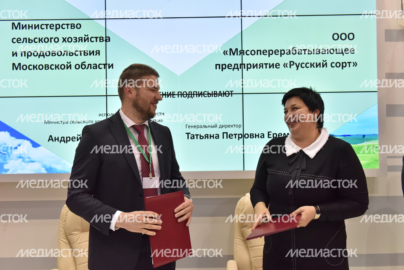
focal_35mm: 32
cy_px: 135
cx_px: 202
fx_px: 359
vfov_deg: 41.1
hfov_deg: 58.7
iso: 3200
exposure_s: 1/400
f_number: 6.3
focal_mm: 32
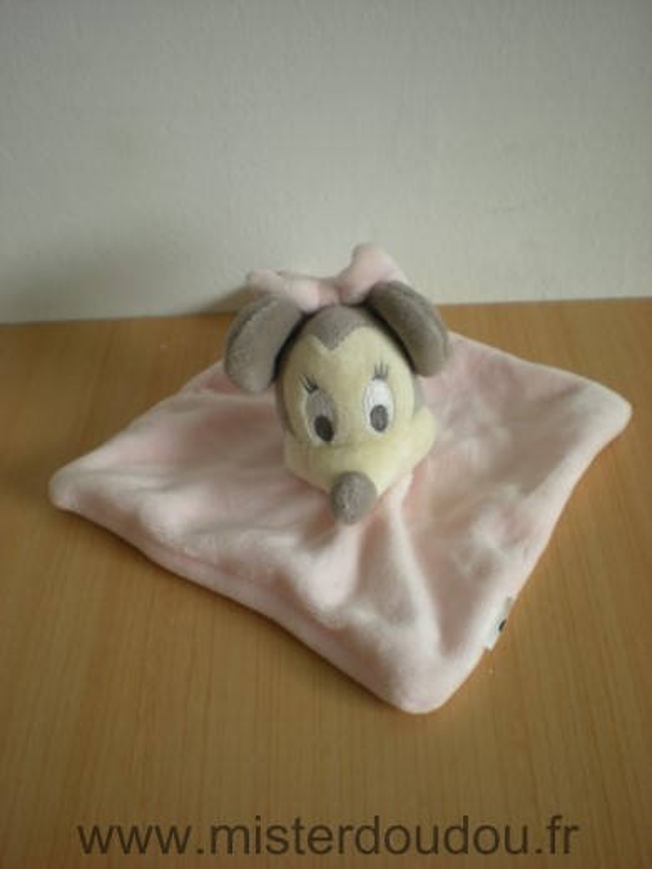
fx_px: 954
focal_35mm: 38
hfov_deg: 37.7
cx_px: 326
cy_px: 434
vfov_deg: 49.0
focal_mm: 6.3
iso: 64
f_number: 3.1
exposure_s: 1/85.8
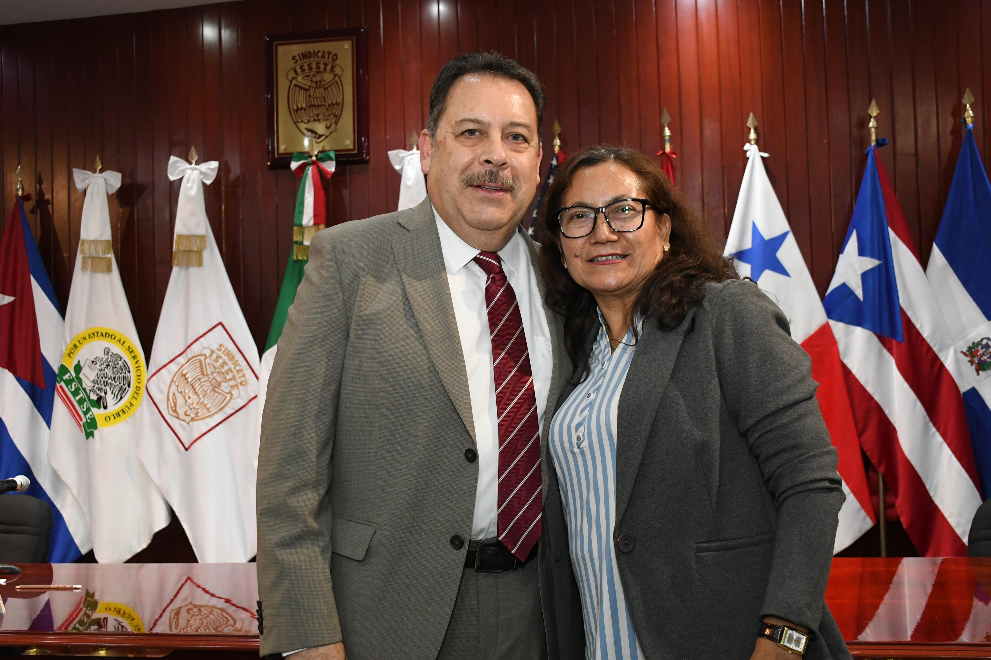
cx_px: 496
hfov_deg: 49.6
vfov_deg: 34.2
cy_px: 330
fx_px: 1073
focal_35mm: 39
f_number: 5.6
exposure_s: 1/100
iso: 3200
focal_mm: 26
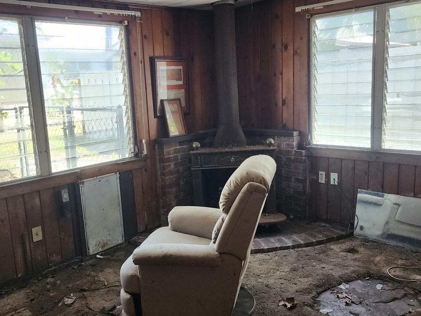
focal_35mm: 35
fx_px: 426
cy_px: 157
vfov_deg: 40.7
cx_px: 196
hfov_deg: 52.6
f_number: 1.8
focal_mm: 6.4
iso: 200
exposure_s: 1/120
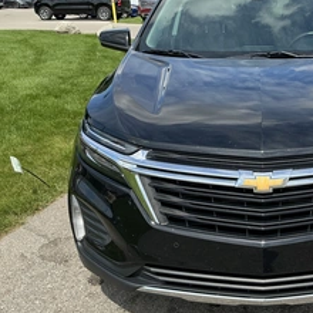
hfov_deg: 36.0
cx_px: 260
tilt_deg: -17.3
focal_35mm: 45
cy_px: 151
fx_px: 460
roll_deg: -2.1
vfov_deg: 37.5
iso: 25
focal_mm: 3
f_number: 1.8
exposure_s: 1/944
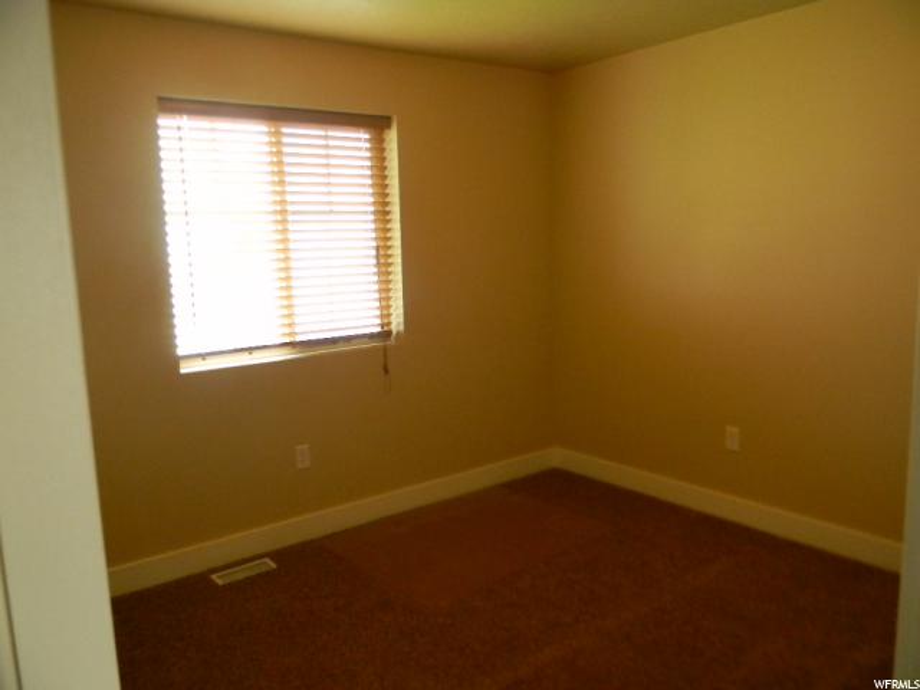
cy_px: 345
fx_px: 744
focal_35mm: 28
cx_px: 460
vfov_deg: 49.7
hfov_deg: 63.4
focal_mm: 5
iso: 400
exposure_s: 1/12
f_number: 3.5
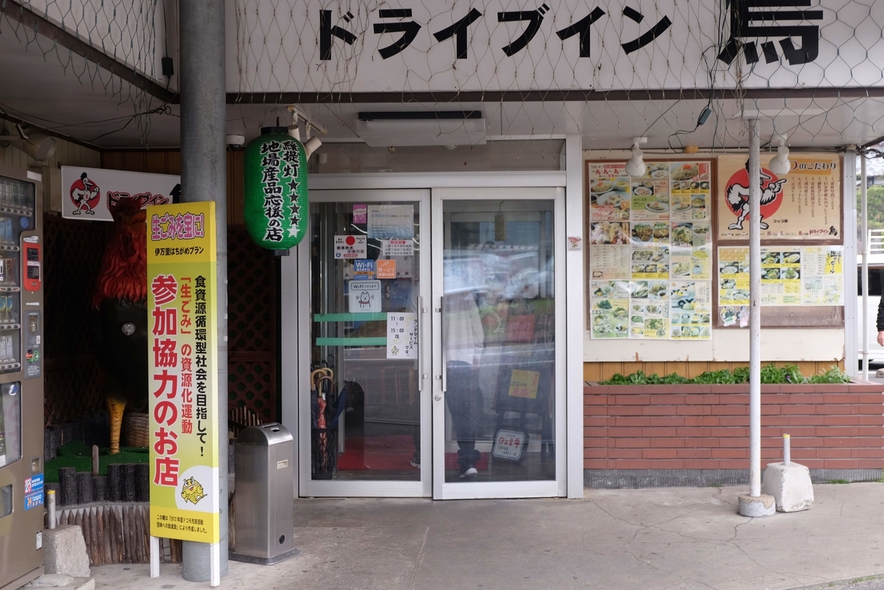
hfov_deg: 45.4
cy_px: 295
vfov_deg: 31.2
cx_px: 442
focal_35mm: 43
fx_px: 1056
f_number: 3.2
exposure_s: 1/125
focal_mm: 28.9
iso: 200
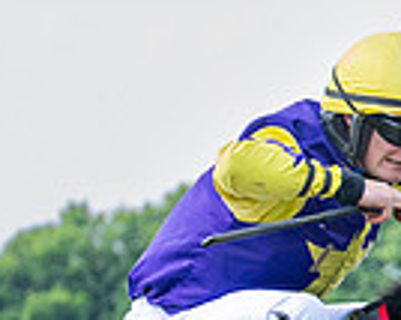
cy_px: 637
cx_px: 469
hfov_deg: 3.8
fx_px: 5953
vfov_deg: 3.1
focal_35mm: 502
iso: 400
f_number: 2.8
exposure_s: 1/2000
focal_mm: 70
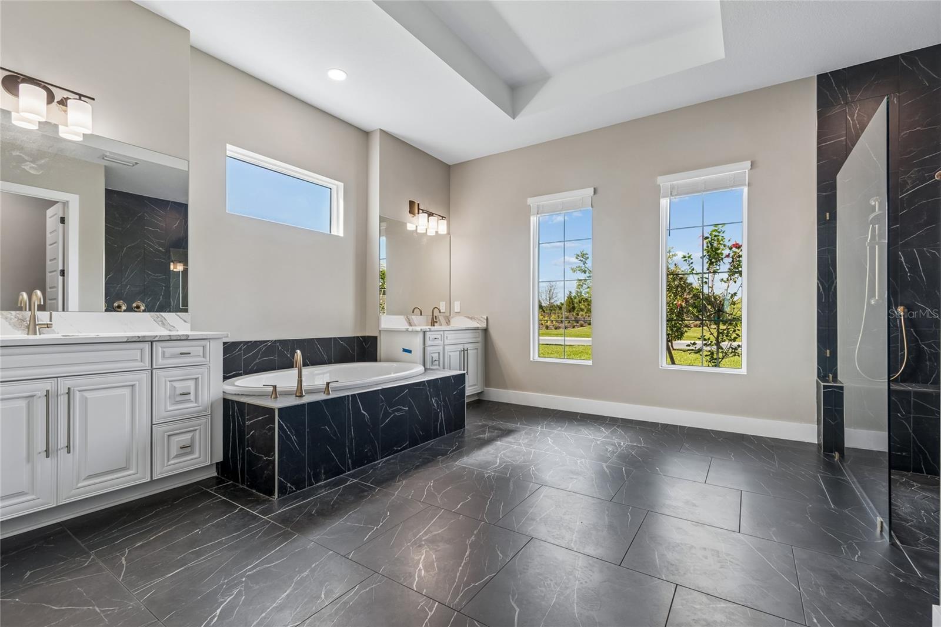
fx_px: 392
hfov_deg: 100.4
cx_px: 470
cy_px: 314
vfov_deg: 77.3
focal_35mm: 15
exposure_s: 1/13
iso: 100
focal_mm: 10
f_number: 7.1
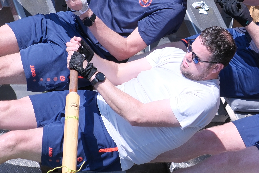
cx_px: 226
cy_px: 90
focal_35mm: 213
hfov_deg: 9.6
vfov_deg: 6.5
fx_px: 1532
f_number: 2.8
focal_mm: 50
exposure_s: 1/2200
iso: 320
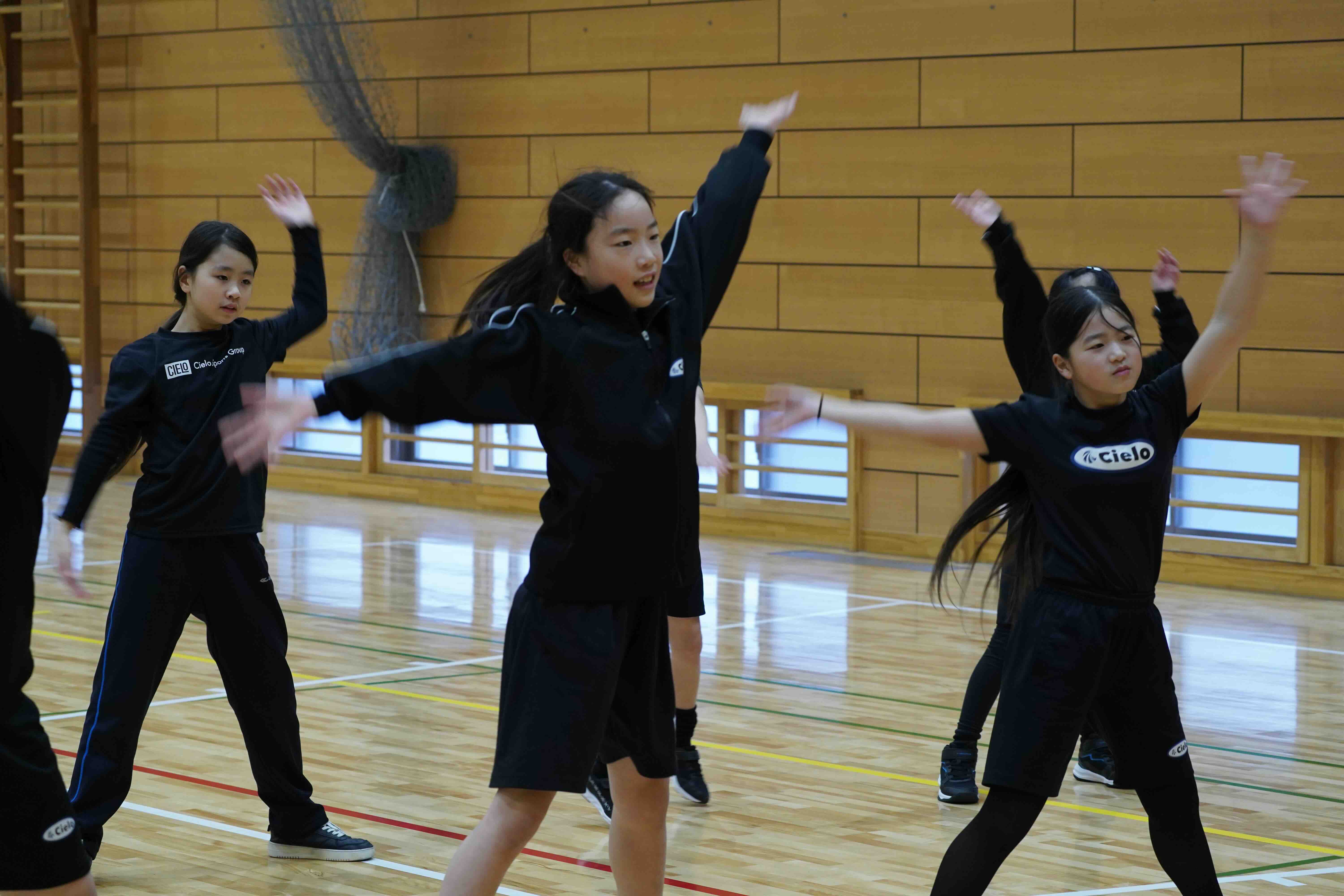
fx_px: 3733
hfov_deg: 20.4
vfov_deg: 13.7
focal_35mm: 100
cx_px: 672
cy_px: 448
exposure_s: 1/125
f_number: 6.3
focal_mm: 100
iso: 3200
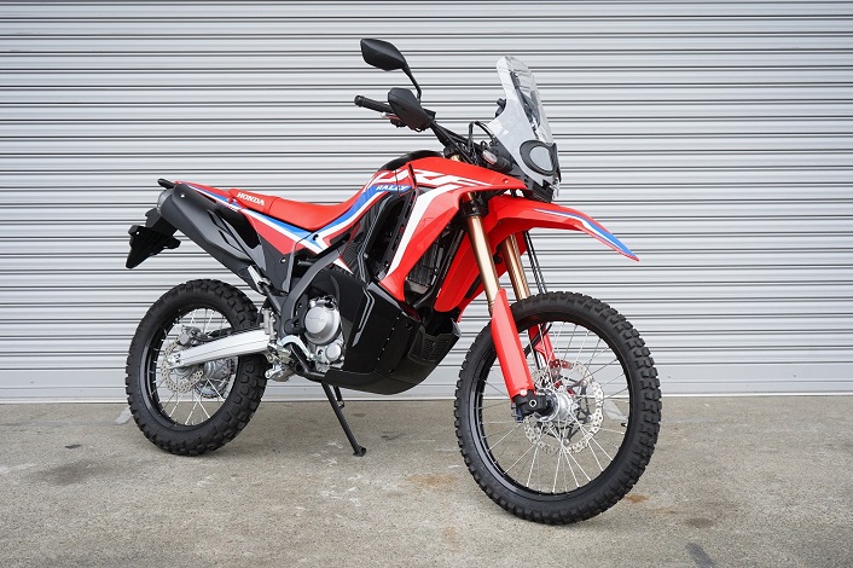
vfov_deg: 31.2
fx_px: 1018
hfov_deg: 45.4
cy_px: 284
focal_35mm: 43
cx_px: 426
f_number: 5.6
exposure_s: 1/60
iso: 100
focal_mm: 43
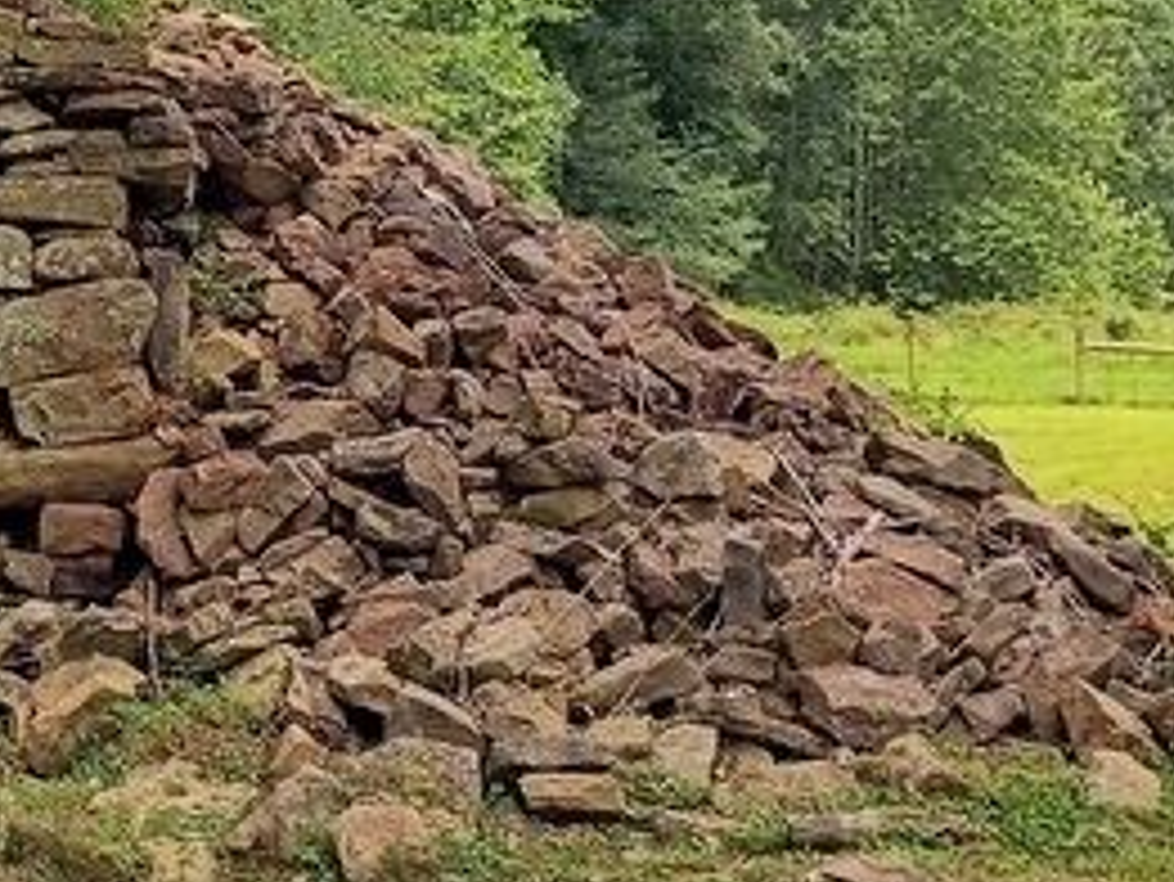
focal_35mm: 89
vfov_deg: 16.4
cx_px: -261
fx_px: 3020
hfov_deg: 20.5
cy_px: 108
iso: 100
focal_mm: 4.27
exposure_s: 1/470
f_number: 1.8
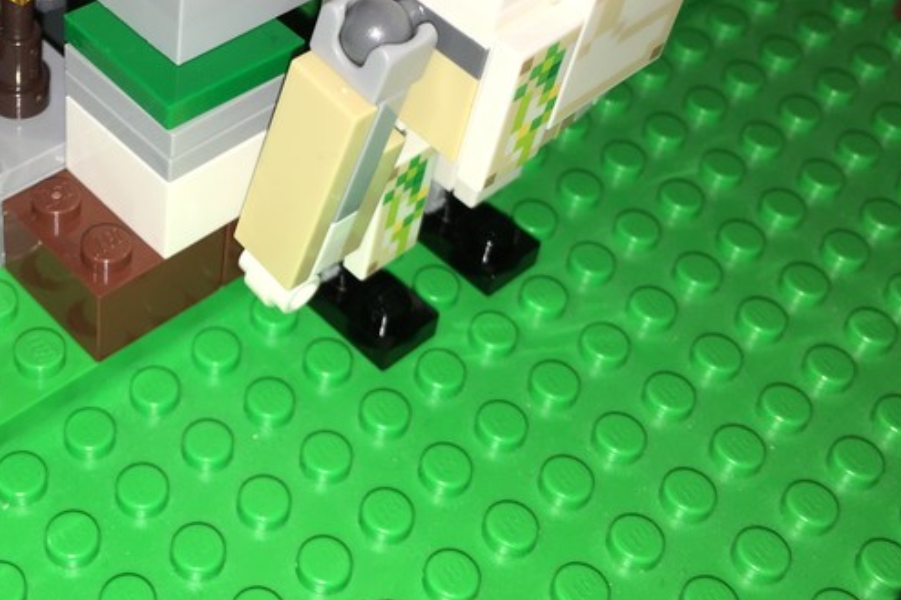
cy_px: 145
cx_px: 201
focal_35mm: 55
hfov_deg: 35.3
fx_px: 1376
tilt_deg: -45.0
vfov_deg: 24.3
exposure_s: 1/164
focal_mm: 4.15
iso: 25
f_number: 2.2
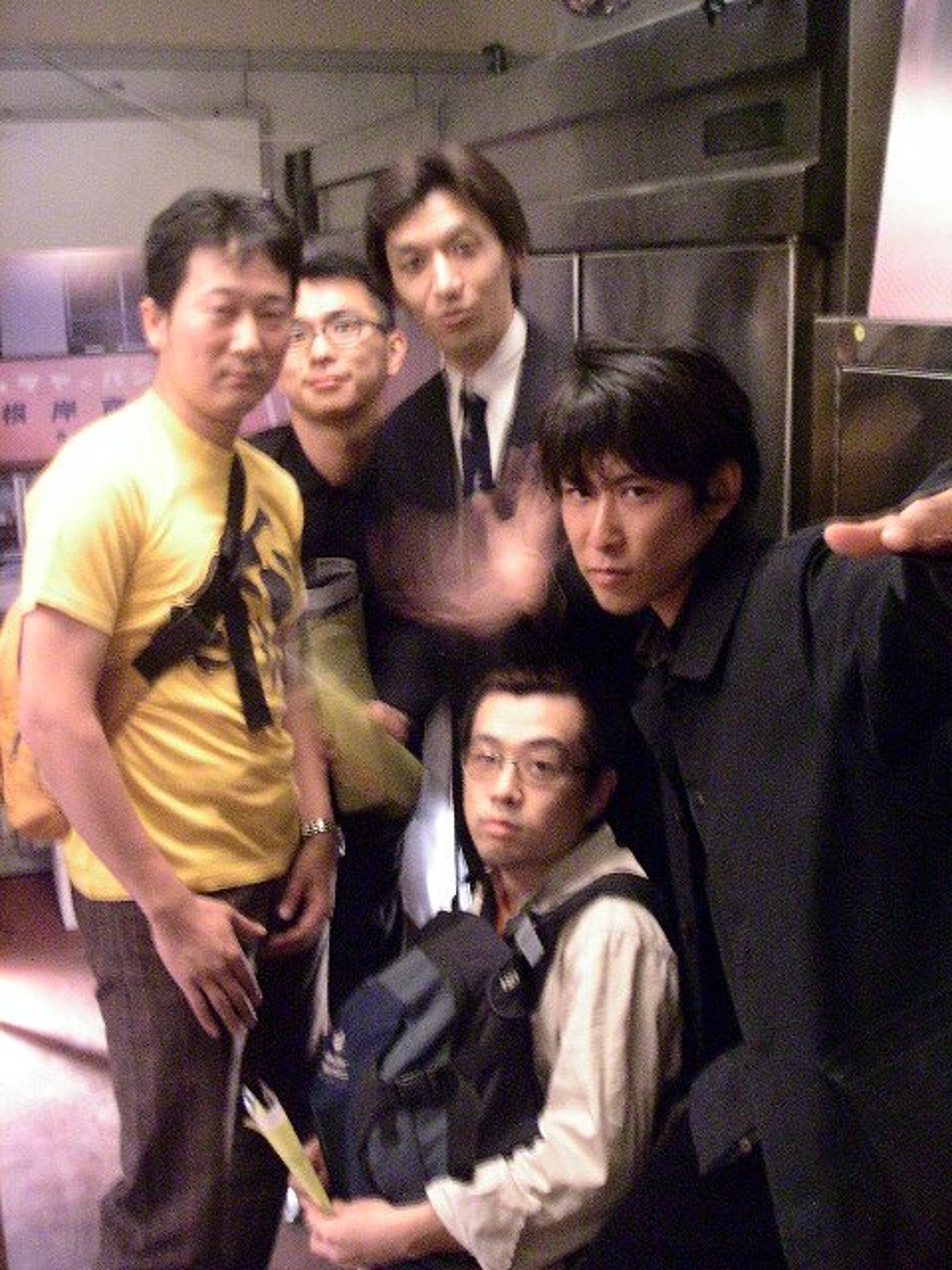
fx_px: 1393
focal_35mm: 38
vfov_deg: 49.0
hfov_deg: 37.7
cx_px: 476
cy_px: 635
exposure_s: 1/1.6
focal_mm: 6
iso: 400
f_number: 2.8
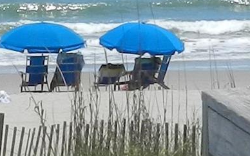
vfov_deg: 6.2
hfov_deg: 9.9
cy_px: 59
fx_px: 1430
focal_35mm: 210
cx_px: -24
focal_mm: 4.5
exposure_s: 1/800
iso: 160
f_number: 5.6
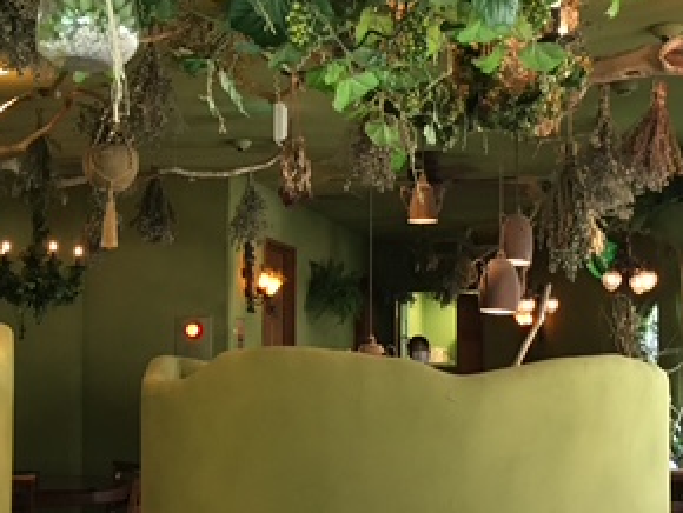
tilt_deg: +1.7
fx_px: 1264
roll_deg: -0.7
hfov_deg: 30.2
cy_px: 362
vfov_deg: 22.8
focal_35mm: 64
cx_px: 273
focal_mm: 4.15
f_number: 2.2
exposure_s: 1/30
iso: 160
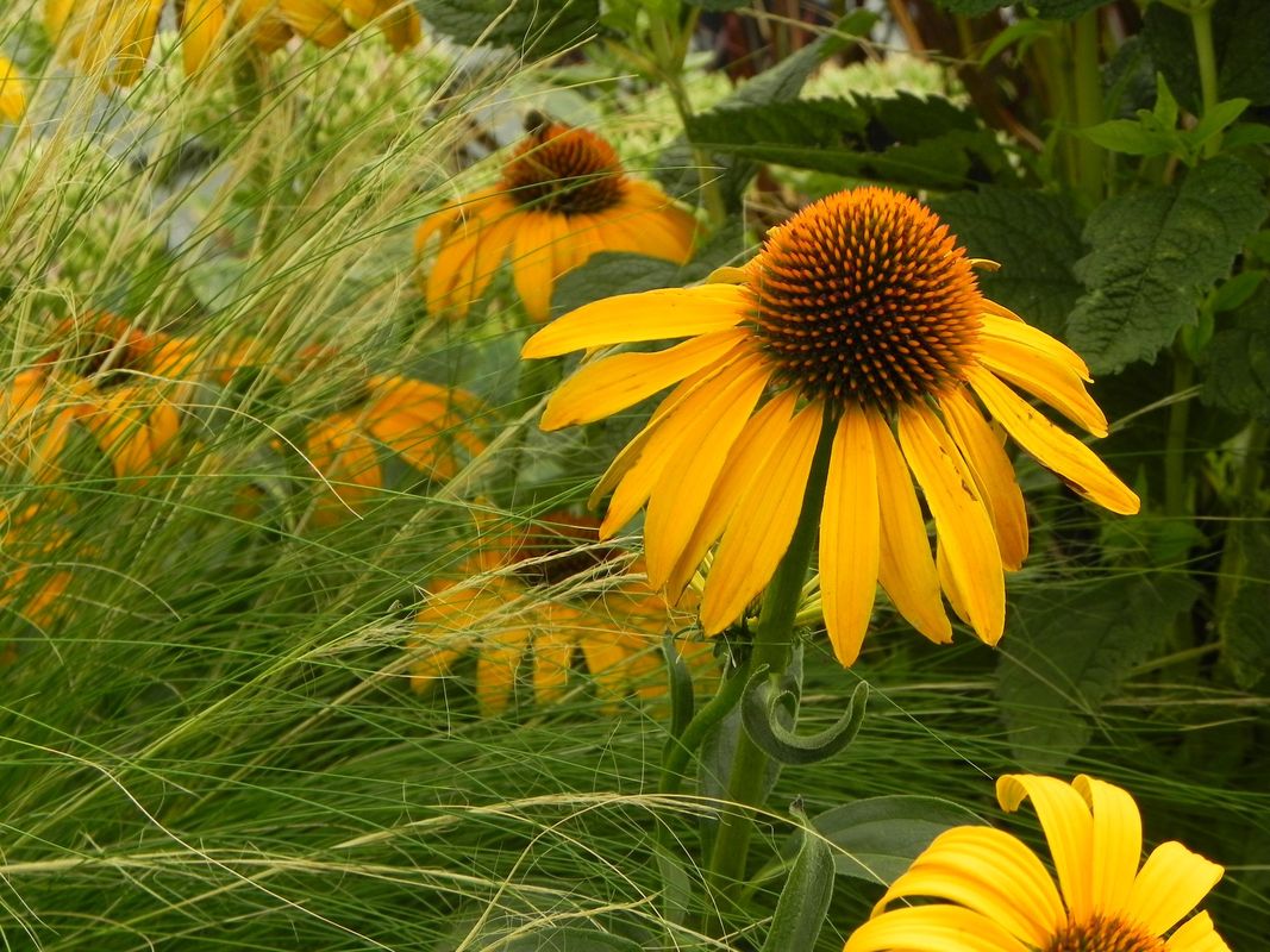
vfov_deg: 10.3
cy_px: 476
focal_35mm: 144
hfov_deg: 13.7
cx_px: 635
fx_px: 5283
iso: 160
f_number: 5
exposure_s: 1/400
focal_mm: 25.7
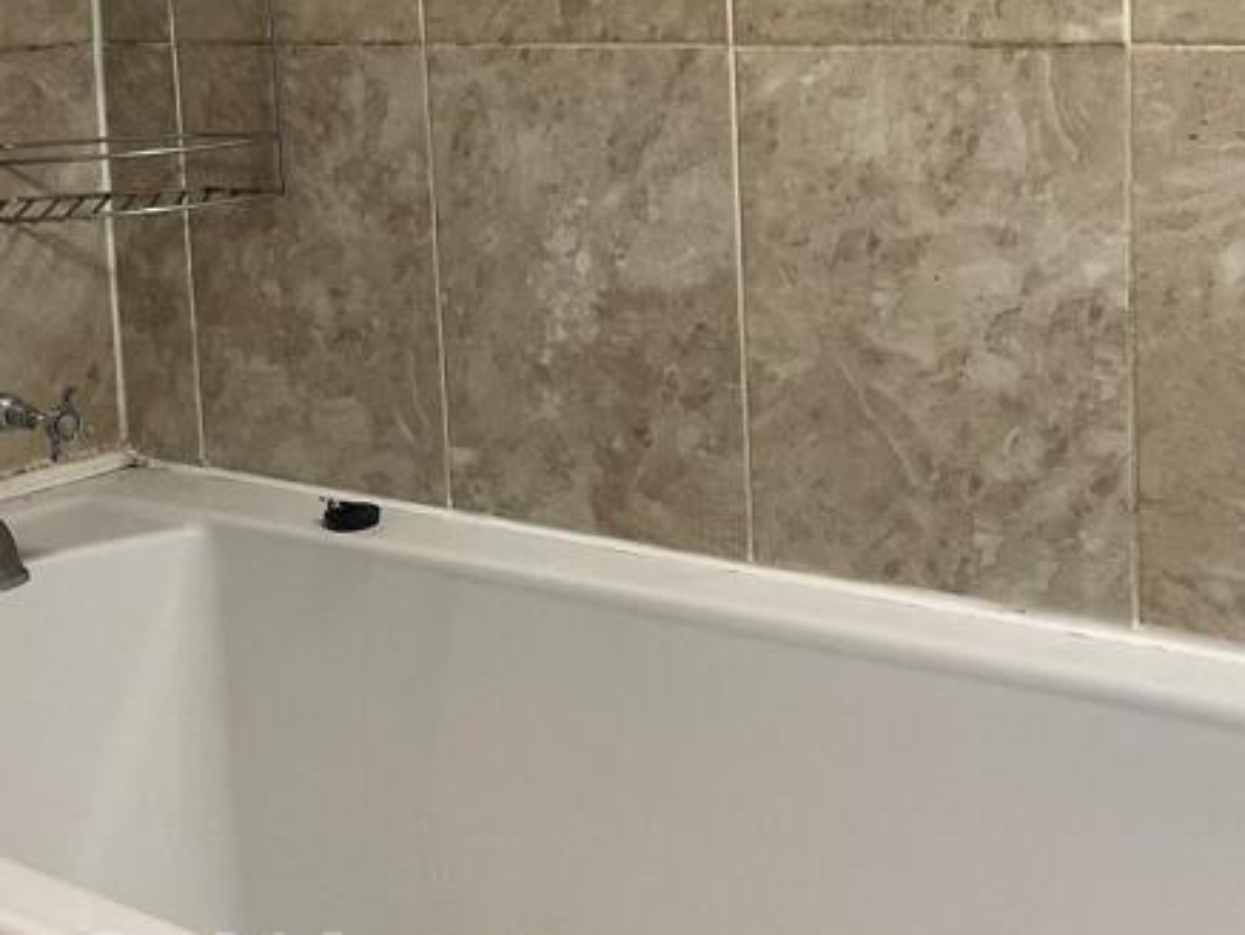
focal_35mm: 68
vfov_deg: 21.5
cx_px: 387
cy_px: 242
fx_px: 2446
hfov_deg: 28.3
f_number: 1.8
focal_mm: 3
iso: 64
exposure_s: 1/50
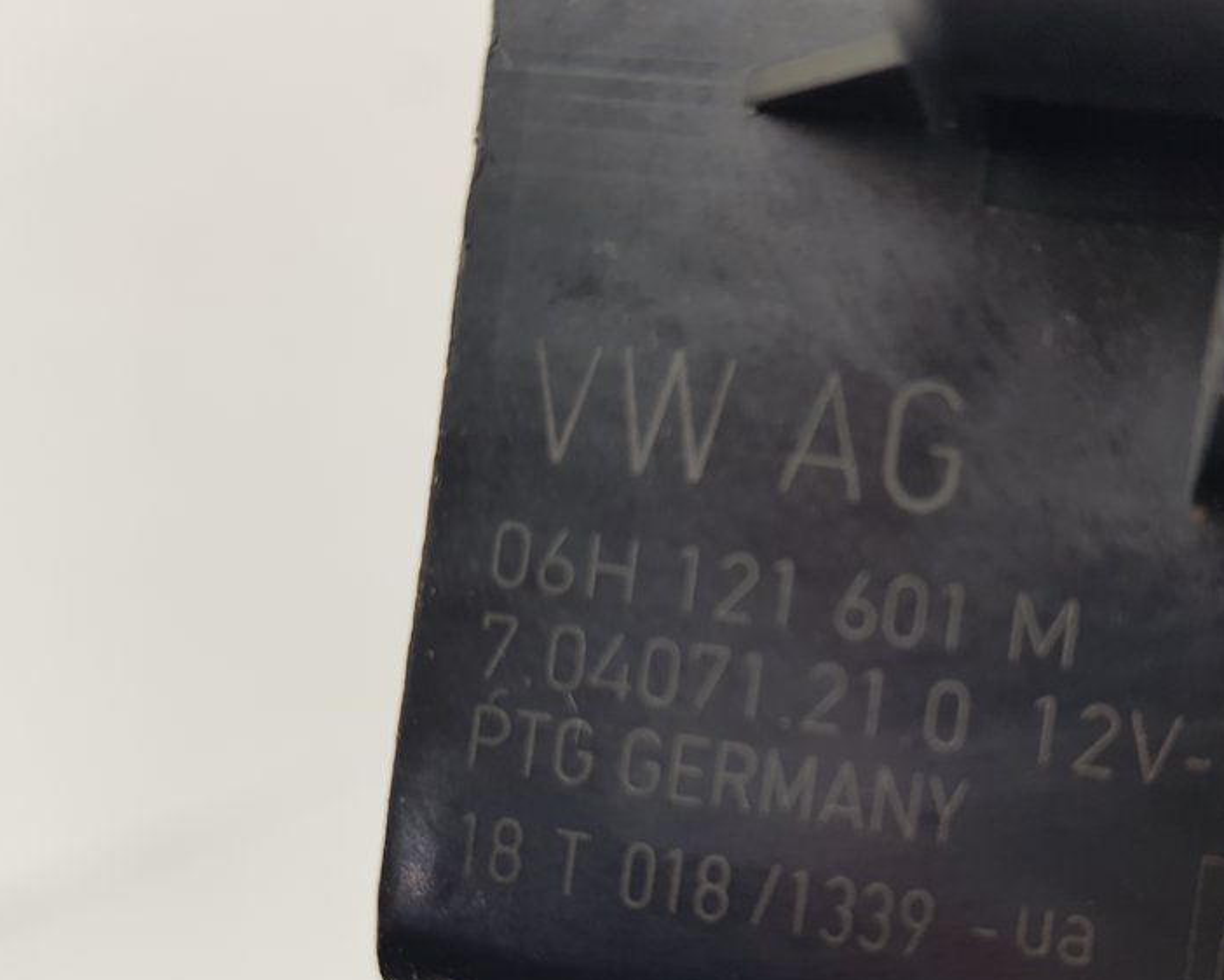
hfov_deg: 48.2
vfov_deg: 39.7
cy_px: 642
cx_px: 826
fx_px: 1341
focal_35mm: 37
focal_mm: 4.2
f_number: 1.7
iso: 50
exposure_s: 1/50
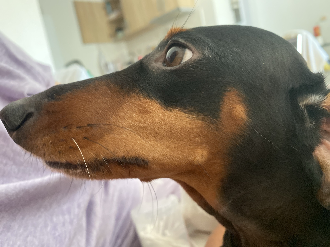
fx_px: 248
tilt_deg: -8.5
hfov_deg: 67.3
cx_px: 165
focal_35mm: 26
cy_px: 124
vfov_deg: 53.1
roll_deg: +13.0
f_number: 1.8
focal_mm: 4.25
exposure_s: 1/60
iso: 500
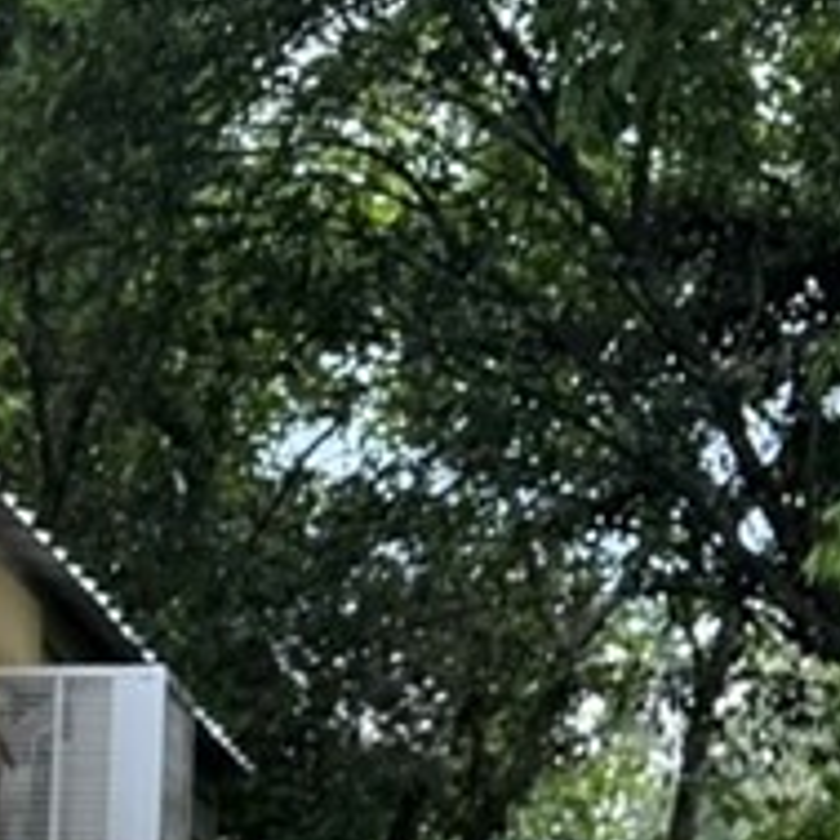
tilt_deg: +4.5
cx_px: -1622
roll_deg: -0.8
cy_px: 942
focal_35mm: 180
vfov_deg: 9.6
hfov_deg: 8.3
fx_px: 4942
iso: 100
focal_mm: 6.76
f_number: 1.78
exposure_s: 1/822
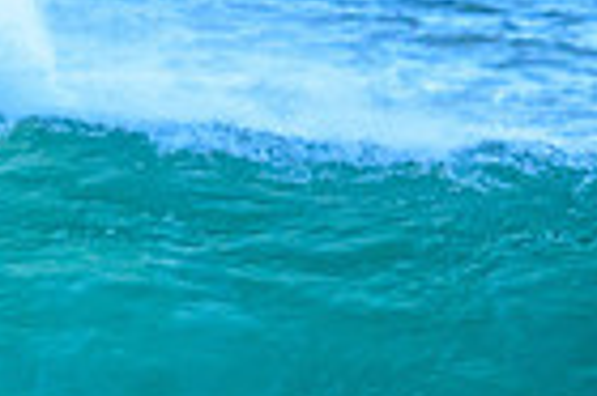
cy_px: 496
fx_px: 54975
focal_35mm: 3319
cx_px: -618
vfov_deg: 0.4
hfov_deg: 0.6
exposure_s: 1/2000
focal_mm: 800
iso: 4000
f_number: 8
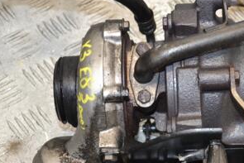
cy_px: 103
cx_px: 179
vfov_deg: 11.8
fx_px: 787
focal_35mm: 116
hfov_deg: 17.5
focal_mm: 38
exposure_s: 1/200
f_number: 5
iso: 800
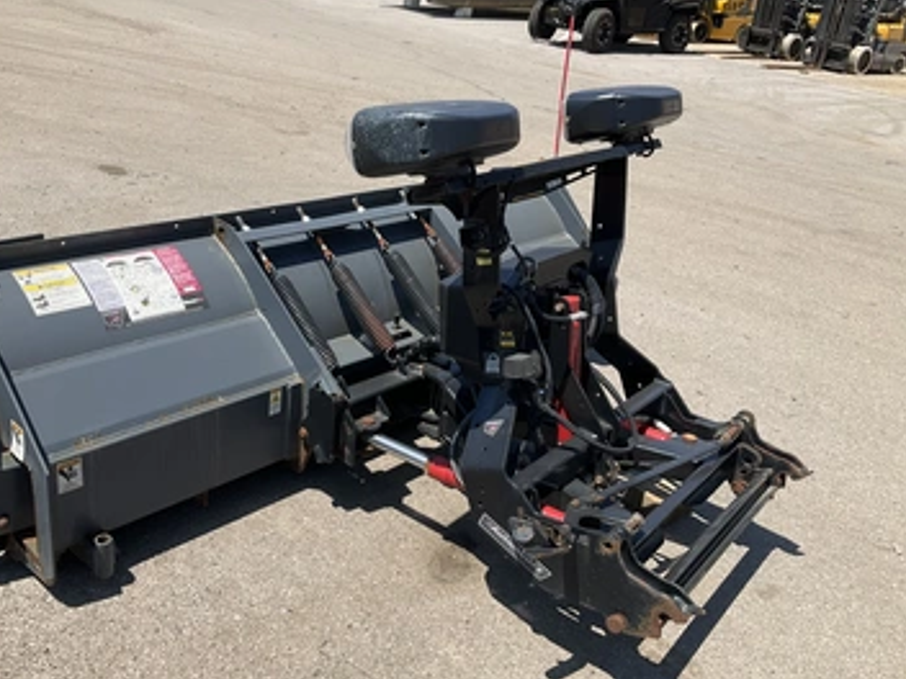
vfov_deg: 42.9
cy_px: 332
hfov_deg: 55.2
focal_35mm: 33
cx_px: 394
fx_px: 864
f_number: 1.8
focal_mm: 3
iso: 25
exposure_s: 1/1626
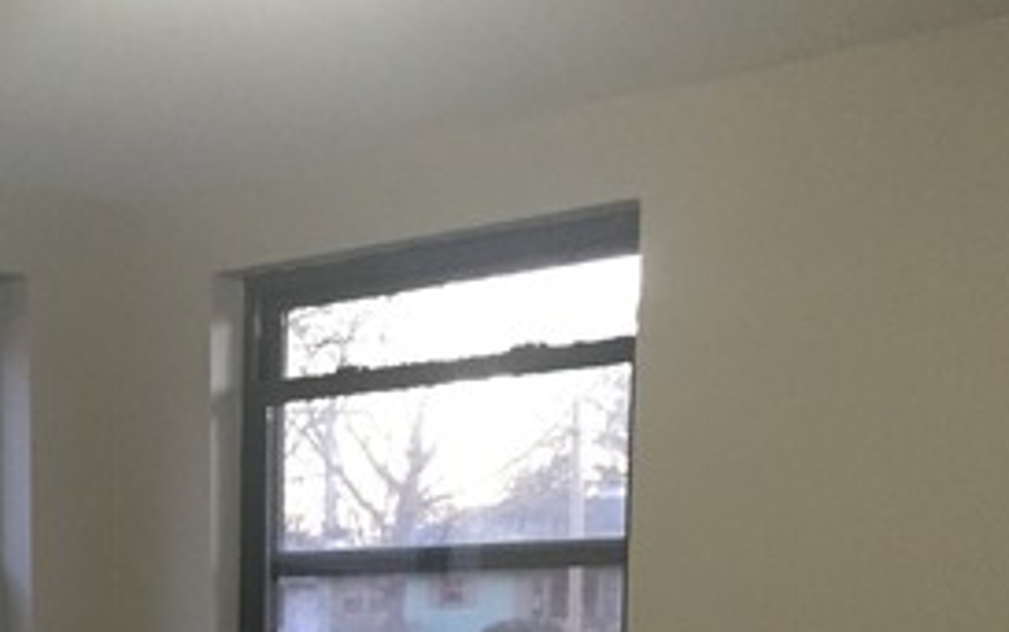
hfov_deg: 26.6
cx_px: -59
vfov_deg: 16.9
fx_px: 1981
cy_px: 854
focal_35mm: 72
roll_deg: +0.0
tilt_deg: -6.6
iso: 250
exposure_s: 1/20
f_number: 2.2
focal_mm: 4.15
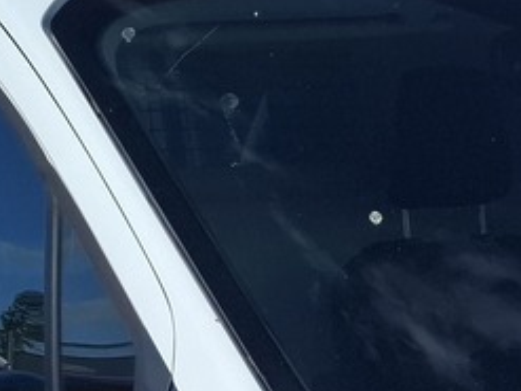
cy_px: 831
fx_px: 2016
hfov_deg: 13.9
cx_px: 759
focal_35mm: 134
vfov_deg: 10.1
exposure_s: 1/4115
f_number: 1.8
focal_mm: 5.54
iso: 50
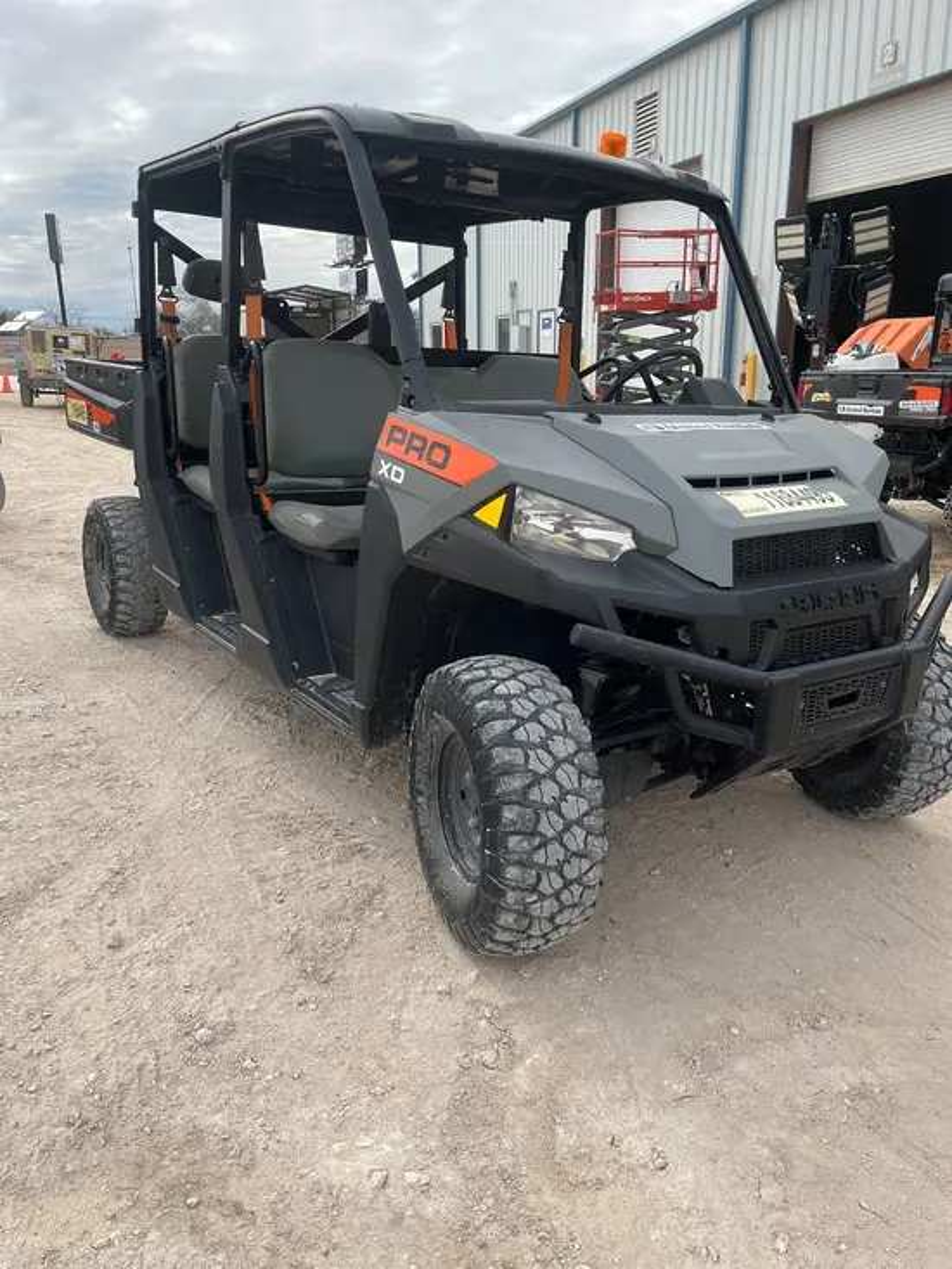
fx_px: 953
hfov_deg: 53.1
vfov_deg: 67.3
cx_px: 476
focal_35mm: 26
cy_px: 634
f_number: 1.6
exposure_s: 1/2179
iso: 50
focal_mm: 5.1
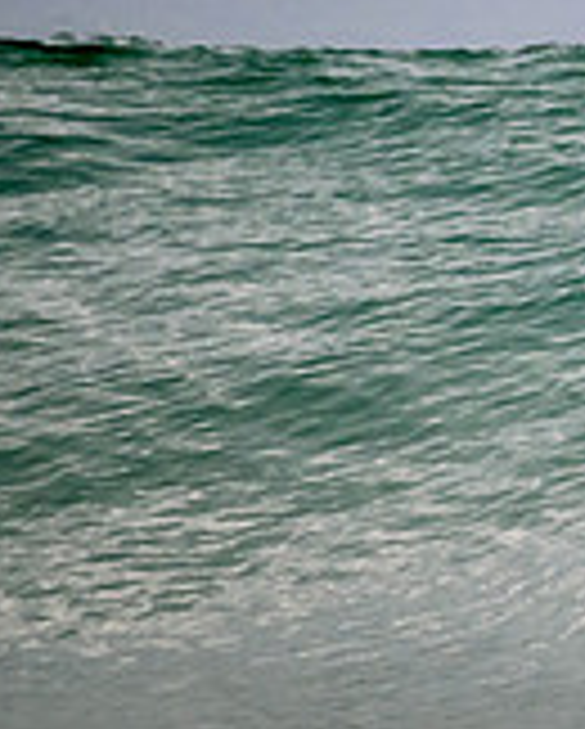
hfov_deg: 0.6
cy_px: 178
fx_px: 58022
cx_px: 1282
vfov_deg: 0.7
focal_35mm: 2686
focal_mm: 800
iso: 3200
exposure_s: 1/1600
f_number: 11
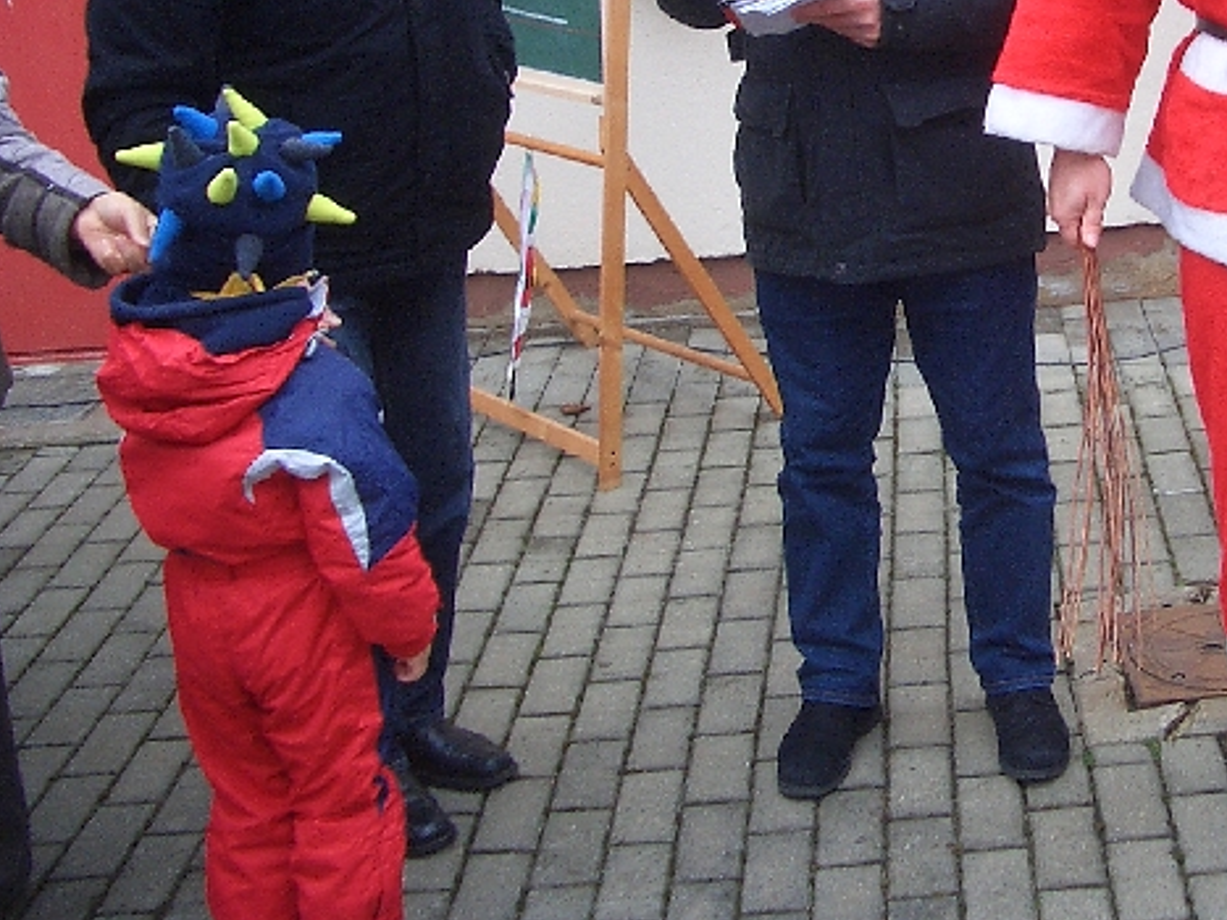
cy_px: 166
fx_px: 2126
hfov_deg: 31.1
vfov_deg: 24.0
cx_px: 1030
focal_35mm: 60
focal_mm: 5.8
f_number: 2.6
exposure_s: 1/125
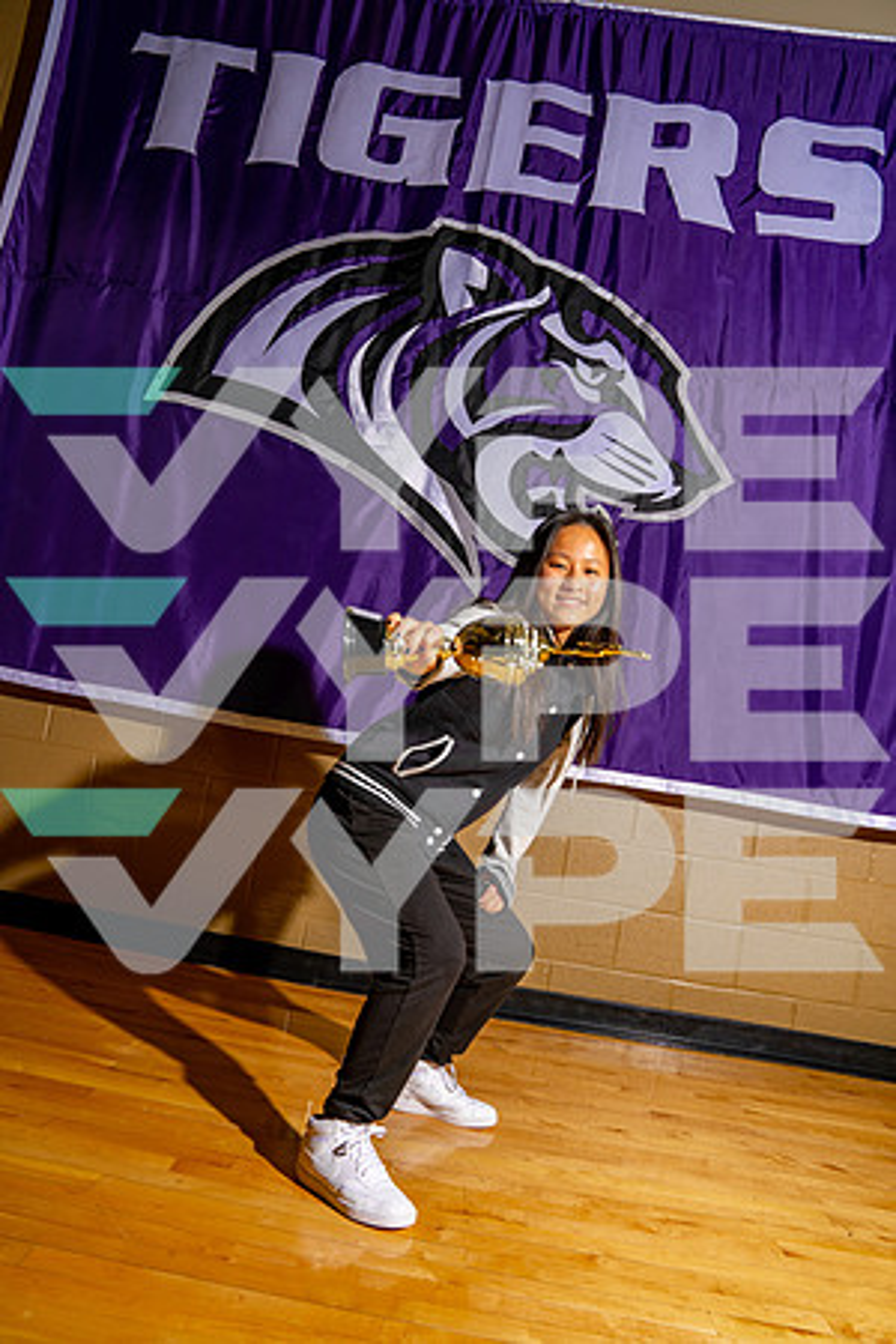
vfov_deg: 73.7
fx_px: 896
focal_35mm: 24
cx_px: 448
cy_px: 672
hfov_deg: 53.1
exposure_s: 1/125
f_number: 5.6
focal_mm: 24
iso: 100
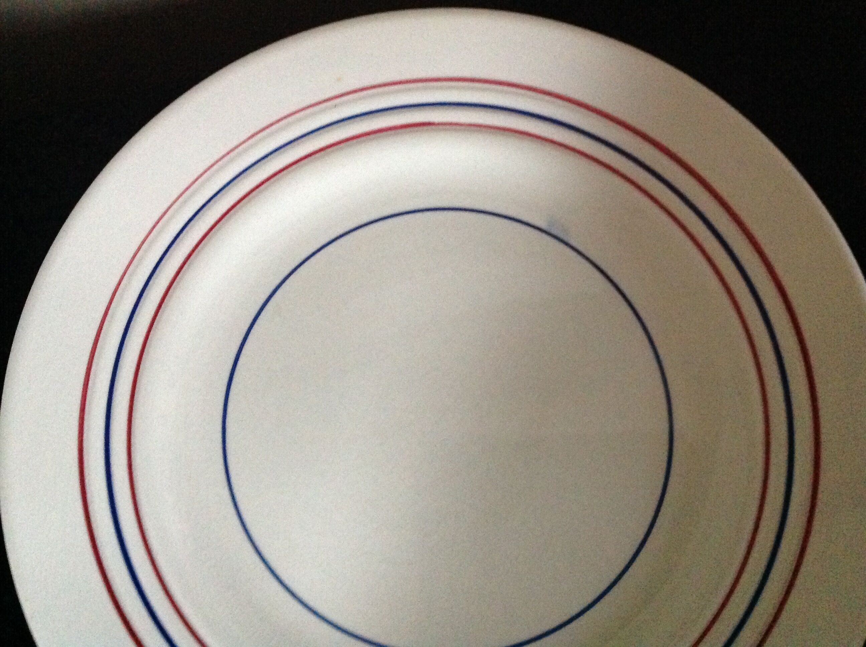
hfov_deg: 52.7
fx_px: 874
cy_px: 324
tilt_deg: -80.7
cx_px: 433
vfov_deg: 40.6
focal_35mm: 35
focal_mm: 4.28
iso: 640
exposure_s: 1/15
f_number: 2.4
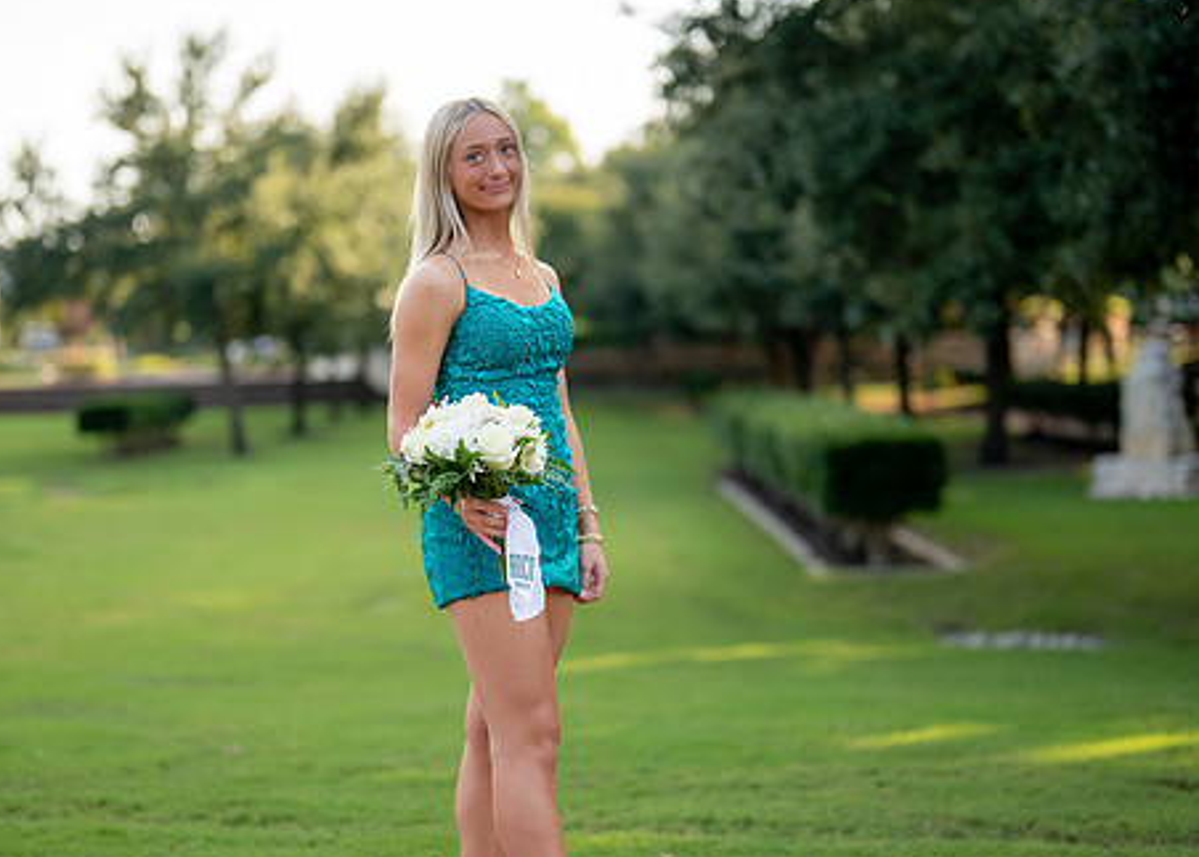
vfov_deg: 19.8
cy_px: 485
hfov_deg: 27.5
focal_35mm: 72
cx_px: 540
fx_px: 2452
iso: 200
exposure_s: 1/2500
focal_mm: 50
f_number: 1.2
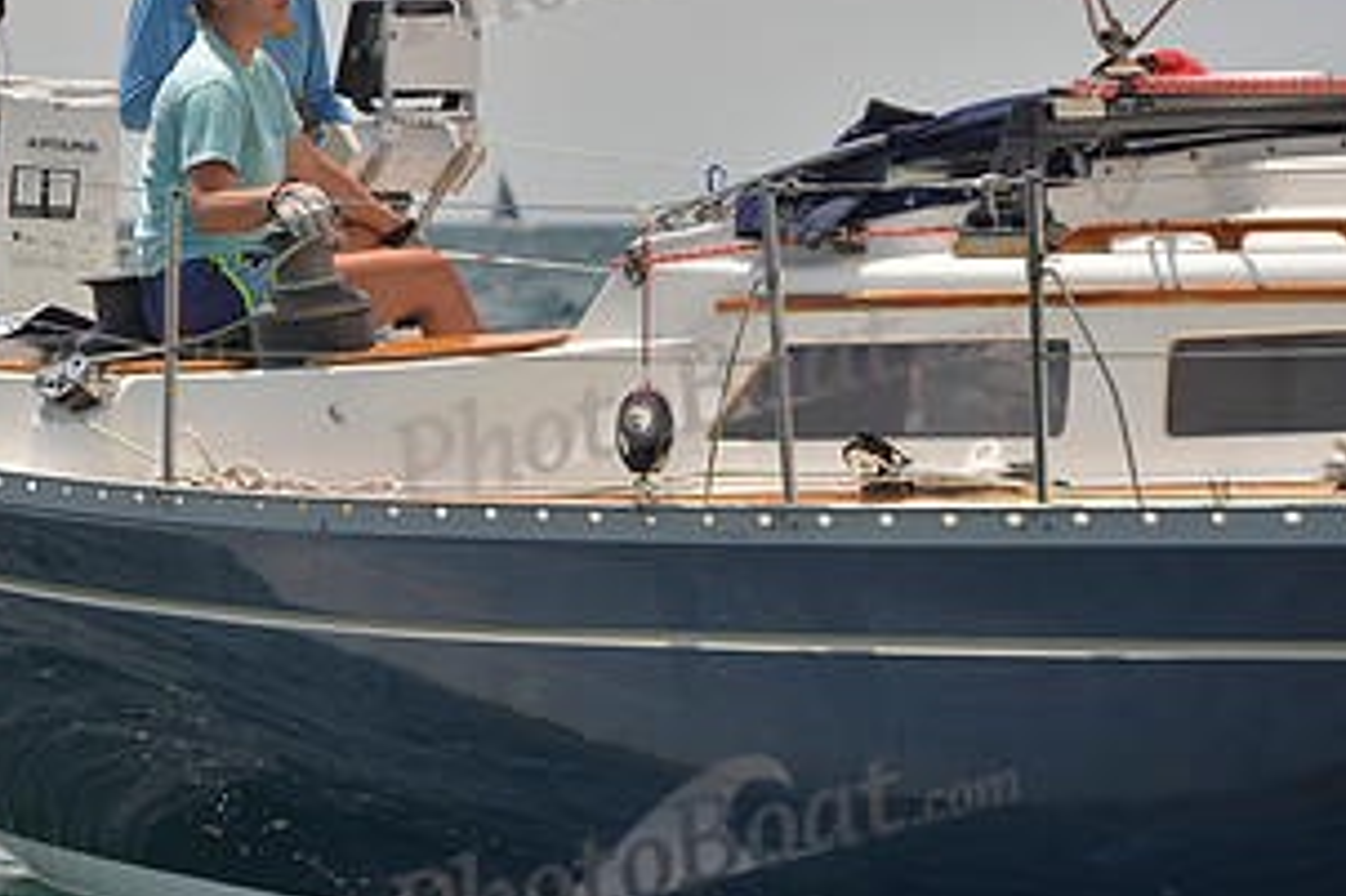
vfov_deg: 5.1
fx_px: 10052
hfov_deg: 7.6
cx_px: 165
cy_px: 225
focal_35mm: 269
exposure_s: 1/800
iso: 400
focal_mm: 140
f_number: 7.1
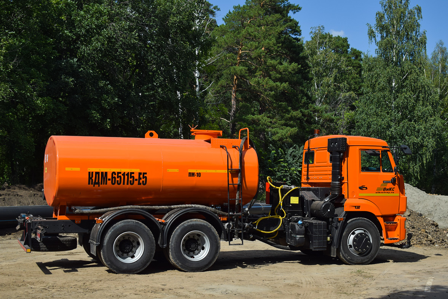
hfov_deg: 37.2
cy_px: 147
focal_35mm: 54
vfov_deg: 25.3
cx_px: 225
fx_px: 666
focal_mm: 35
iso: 100
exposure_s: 1/800
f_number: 6.3
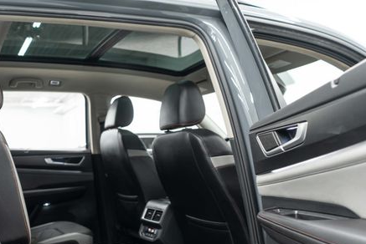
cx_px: 118
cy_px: 165
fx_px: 417
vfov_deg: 32.4
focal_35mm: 41
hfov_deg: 46.5
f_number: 3.2
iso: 1000
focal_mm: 28
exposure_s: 1/40
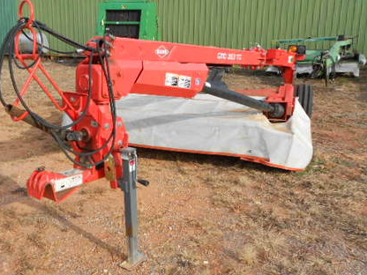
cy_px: 137
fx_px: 360
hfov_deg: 53.5
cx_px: 144
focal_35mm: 34
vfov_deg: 41.8
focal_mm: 4.6
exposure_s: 1/640
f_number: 3.2
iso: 80
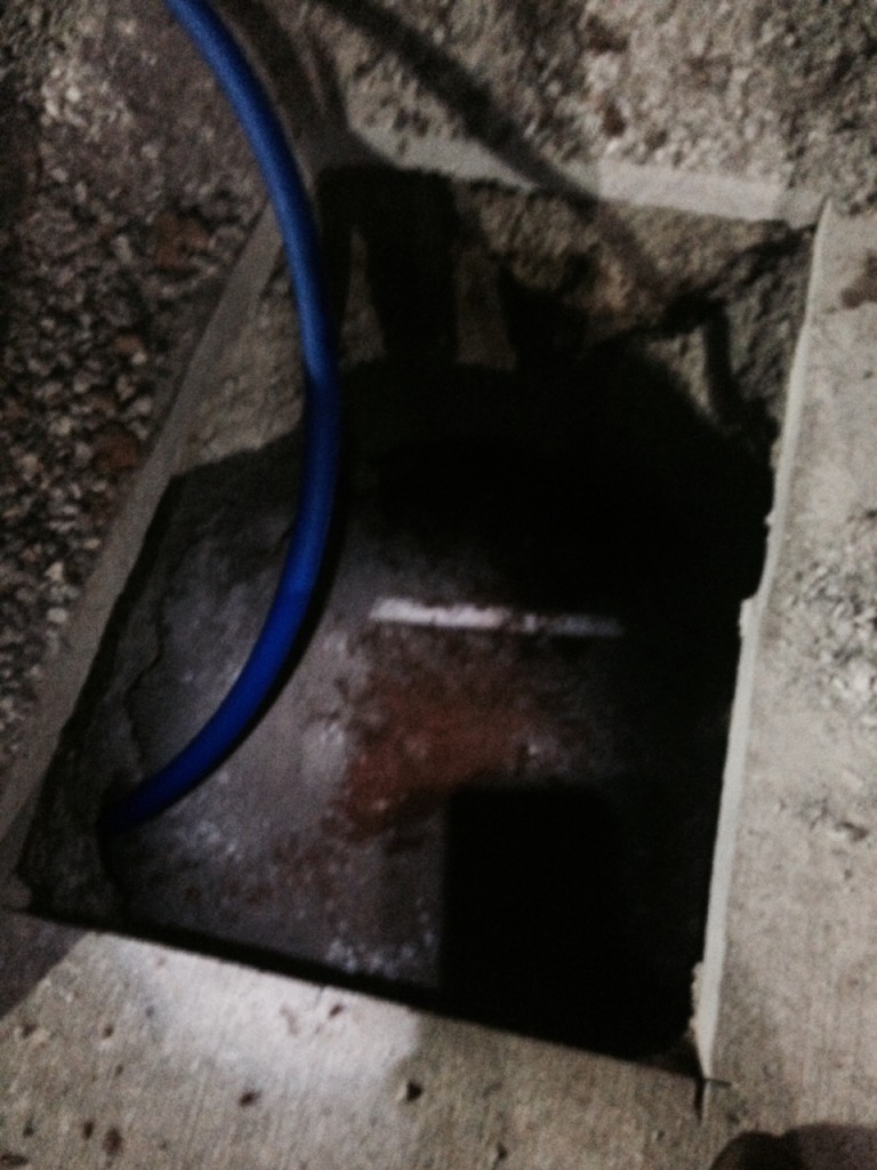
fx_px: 1115
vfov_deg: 55.4
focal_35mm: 33
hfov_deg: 42.9
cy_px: 585
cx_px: 438
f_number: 2.4
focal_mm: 4.12
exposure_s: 1/15
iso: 800
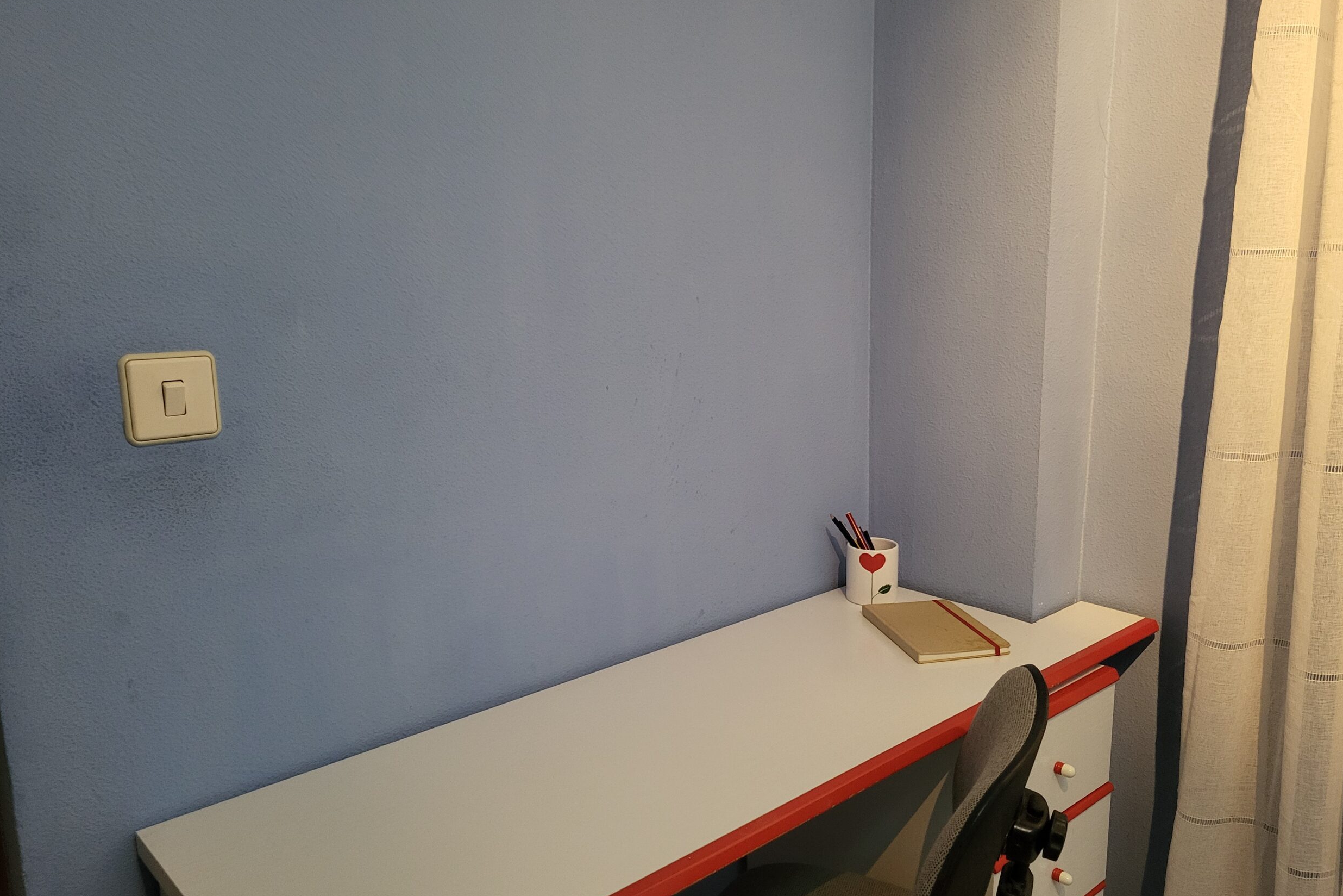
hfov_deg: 65.5
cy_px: 464
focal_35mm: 28
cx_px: 676
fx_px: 1044
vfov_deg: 46.4
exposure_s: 1/50
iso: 640
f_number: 1.8
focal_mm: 5.4
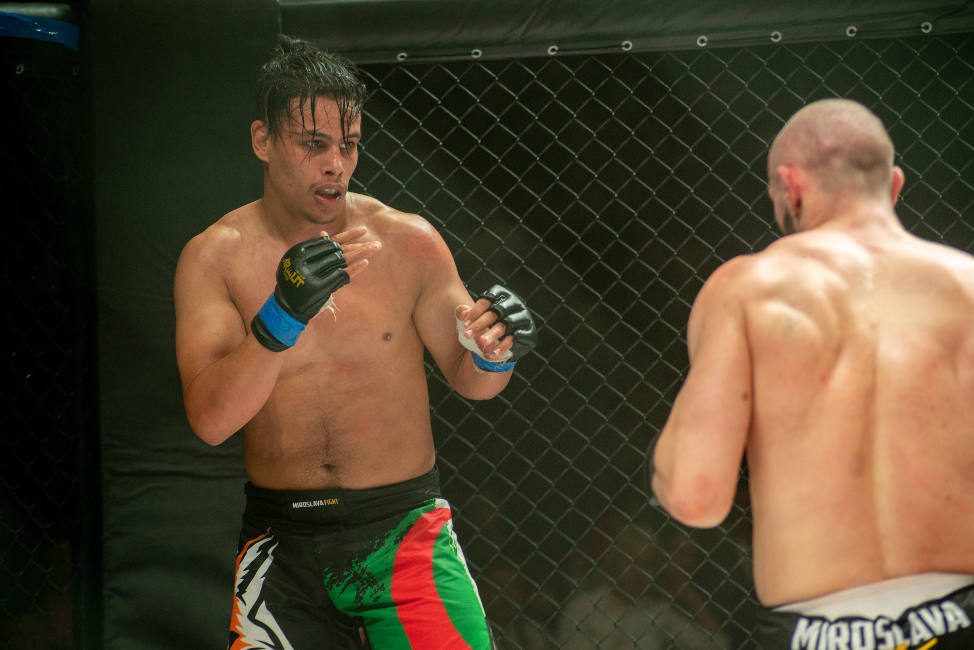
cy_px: 325
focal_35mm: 135
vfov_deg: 10.2
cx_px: 487
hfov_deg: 15.2
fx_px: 3654
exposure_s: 1/320
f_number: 4
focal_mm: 135
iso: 900
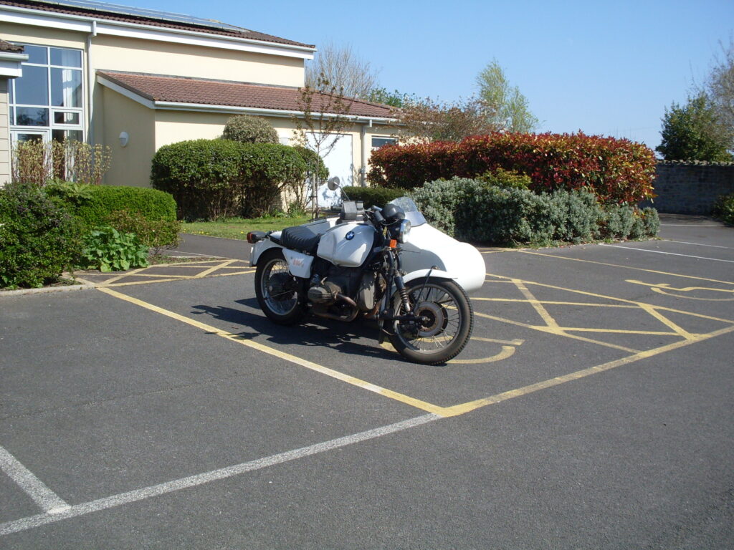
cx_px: 367
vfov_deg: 37.7
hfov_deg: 49.0
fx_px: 806
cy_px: 275
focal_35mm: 38
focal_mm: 6.3
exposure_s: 1/250
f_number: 8.4
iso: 80
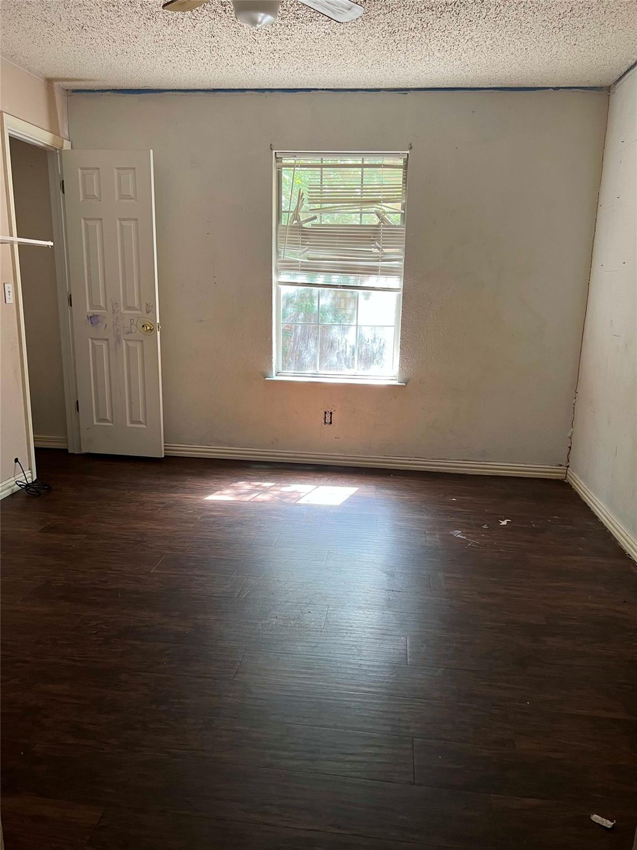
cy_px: 425
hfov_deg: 53.1
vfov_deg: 67.3
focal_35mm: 26
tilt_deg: -12.2
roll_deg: -0.8
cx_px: 318
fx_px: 638
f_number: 1.5
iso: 125
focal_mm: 5.7
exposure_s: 1/83
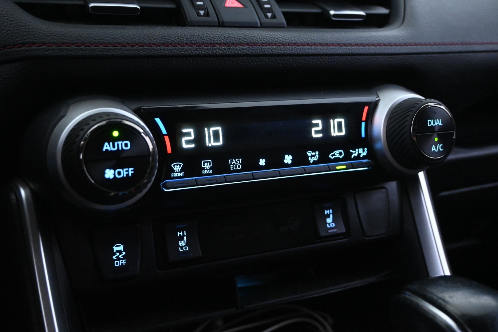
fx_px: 571
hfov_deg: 47.2
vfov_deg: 32.4
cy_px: 166
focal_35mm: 41
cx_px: 249
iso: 6400
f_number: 4.5
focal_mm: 27.5
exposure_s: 1/40
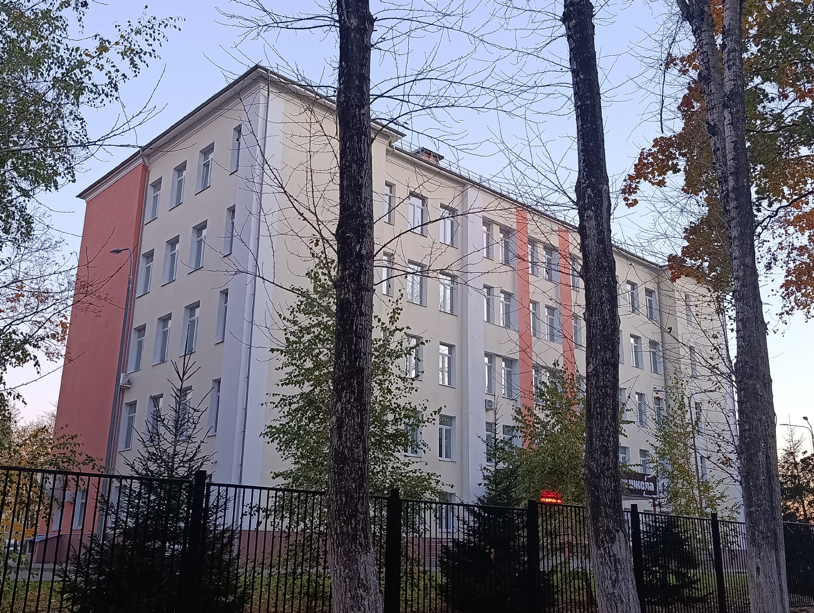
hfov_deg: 52.6
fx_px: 824
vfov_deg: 40.8
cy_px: 306
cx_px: 407
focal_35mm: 35
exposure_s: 1/100
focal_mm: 6.11
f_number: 1.7
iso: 1000
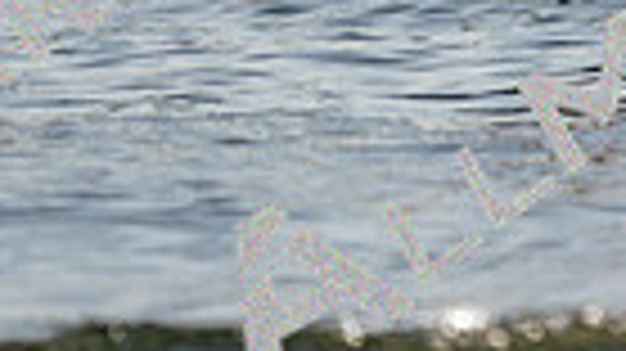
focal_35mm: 1675
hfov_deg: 1.3
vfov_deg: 0.7
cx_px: 1148
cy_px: -295
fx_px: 27787
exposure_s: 1/1600
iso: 125
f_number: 6.3
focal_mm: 382
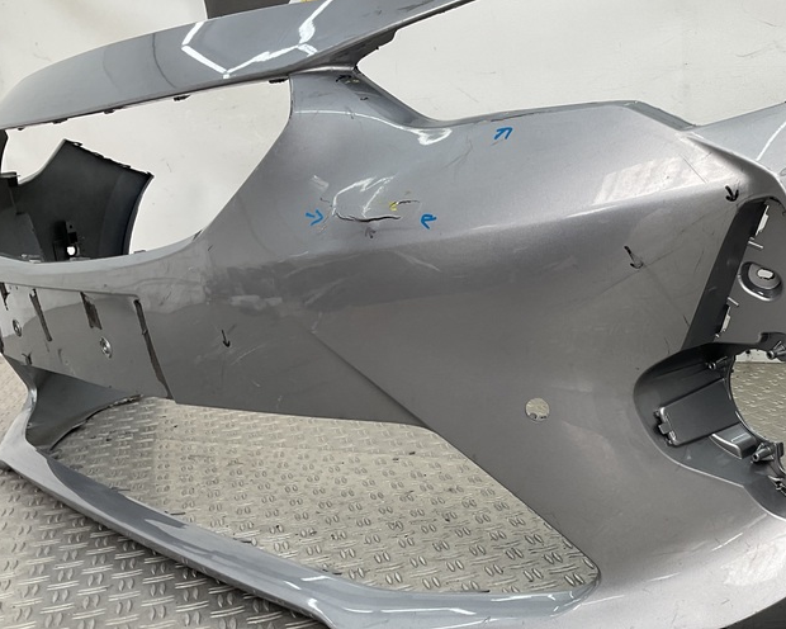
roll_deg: +2.9
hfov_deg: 39.2
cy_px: 368
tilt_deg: -13.4
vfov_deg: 32.7
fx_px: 1070
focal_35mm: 46
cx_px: 592
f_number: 1.8
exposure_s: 1/122
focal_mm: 3
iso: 16
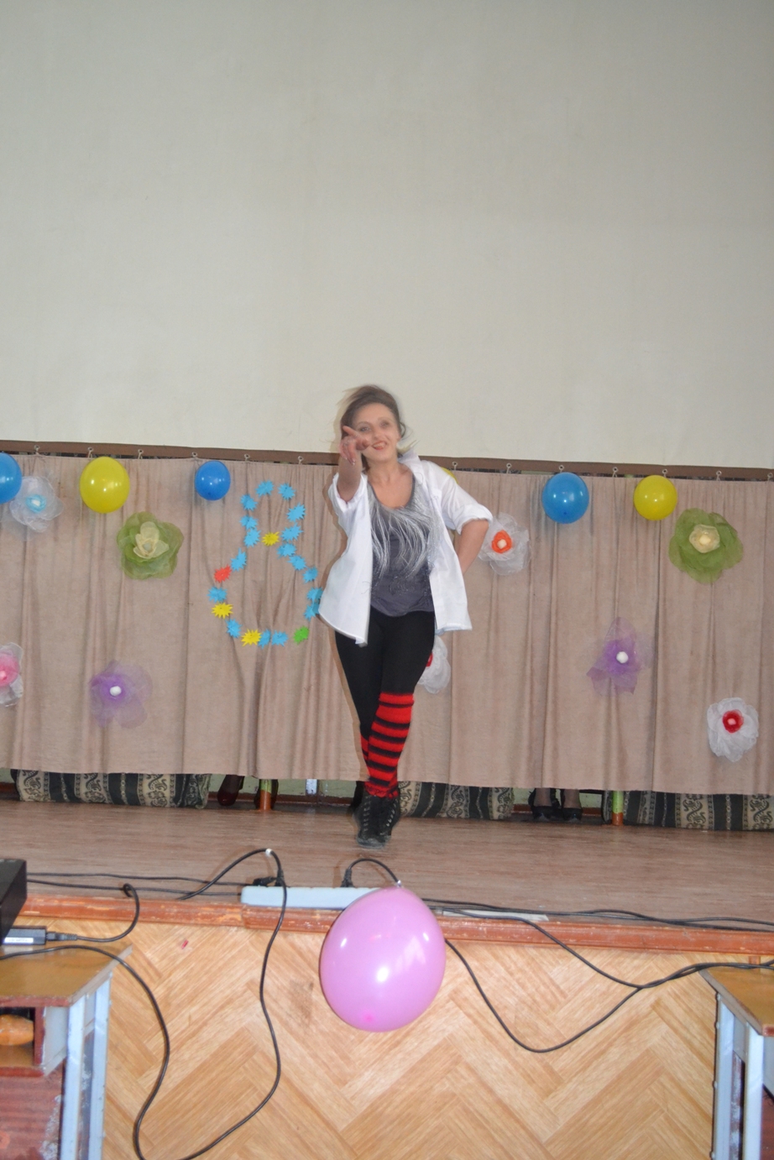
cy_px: 580
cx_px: 387
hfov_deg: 25.1
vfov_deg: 36.9
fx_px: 1740
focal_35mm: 54
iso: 2500
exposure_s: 1/60
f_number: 5
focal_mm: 36
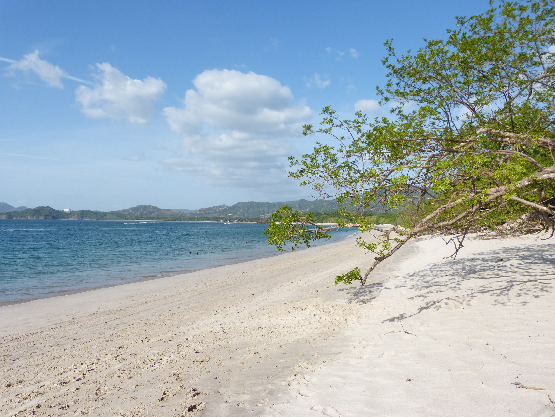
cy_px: 208
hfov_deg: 69.4
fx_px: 401
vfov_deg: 54.9
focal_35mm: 25
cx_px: 278
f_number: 4
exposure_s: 1/1000
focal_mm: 4.5
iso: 100
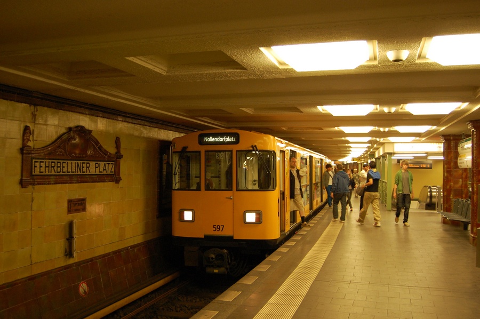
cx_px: 240
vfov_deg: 39.9
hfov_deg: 57.3
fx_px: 440
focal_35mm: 33
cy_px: 160
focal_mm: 22
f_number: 3.8
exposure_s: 1/50
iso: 800
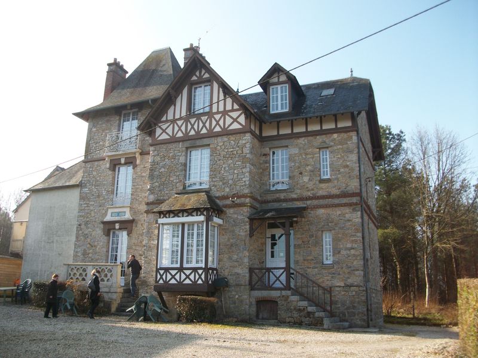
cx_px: 239
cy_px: 179
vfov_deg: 45.4
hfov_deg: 58.4
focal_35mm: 31
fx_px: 428
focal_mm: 5.7
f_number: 2.9
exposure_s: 1/420
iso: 80
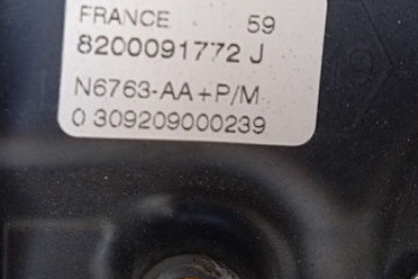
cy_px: 22
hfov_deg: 39.4
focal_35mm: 50
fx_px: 581
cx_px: 164
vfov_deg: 26.0
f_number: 2.2
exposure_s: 1/100
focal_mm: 3.43
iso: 216
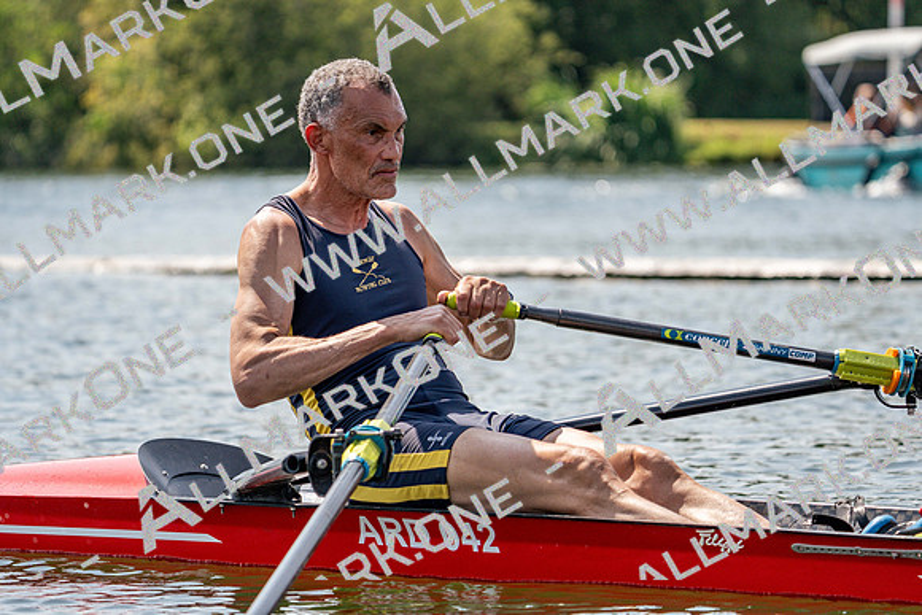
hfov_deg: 9.2
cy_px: 308
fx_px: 5712
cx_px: 461
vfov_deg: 6.2
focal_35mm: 223
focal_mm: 223
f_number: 5.6
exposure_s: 1/1600
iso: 250
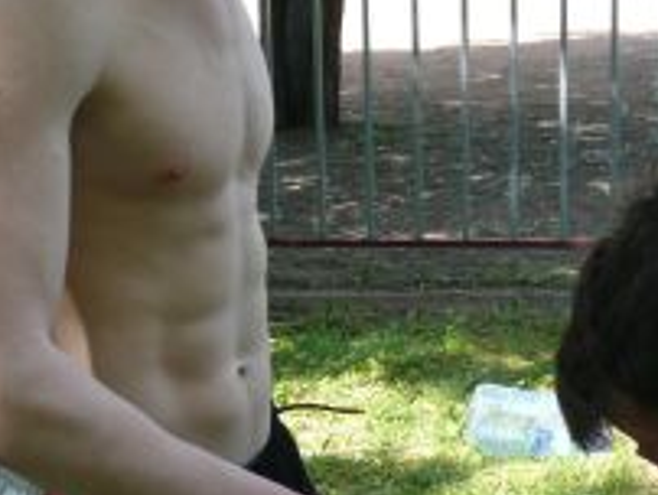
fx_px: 1846
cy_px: 358
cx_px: 534
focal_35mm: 97
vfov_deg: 15.2
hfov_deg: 20.0
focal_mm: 7.4
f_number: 4
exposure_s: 1/200
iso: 100
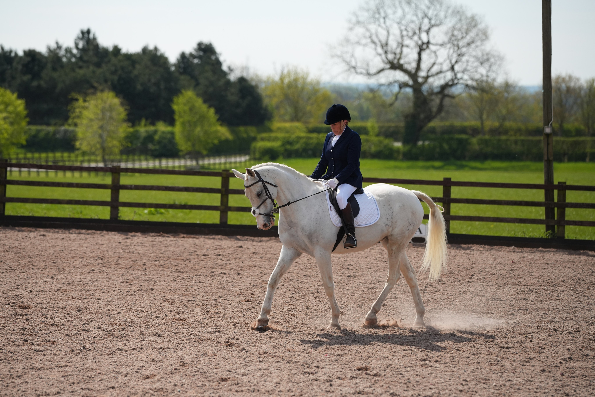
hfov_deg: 11.8
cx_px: 298
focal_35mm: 174
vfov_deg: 7.9
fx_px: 2882
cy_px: 198
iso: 500
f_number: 4
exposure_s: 1/5000
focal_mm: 174.4
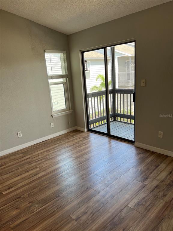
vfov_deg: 67.3
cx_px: 86
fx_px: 173
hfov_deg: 53.1
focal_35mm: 26
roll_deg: +4.9
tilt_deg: -14.1
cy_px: 116
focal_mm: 5.7
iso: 50
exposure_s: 1/158
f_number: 1.5
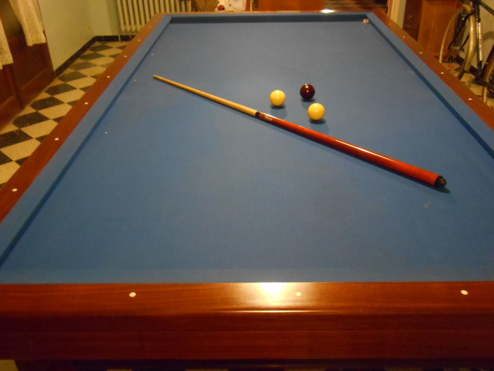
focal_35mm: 35
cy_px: 186
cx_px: 247
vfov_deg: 40.7
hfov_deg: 52.6
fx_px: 499
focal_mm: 6.3
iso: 800
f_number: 3.7
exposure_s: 1/13
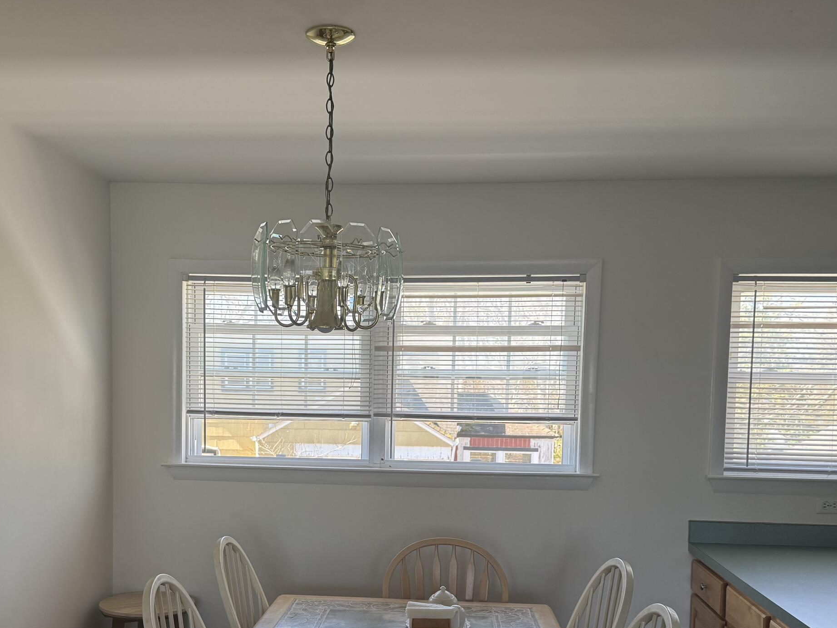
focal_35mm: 39
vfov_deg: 36.1
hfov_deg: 47.7
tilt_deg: -3.8
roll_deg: -1.1
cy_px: 455
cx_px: 361
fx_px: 943
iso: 100
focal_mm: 6.76
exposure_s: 1/167
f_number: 1.78
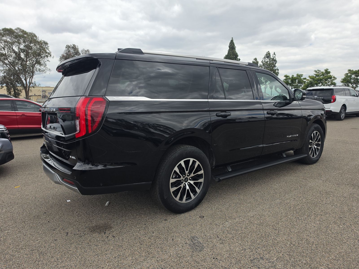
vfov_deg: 58.9
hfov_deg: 73.9
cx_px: 180
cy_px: 134
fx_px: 239
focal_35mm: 23
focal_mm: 6.5
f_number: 1.4
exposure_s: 1/591
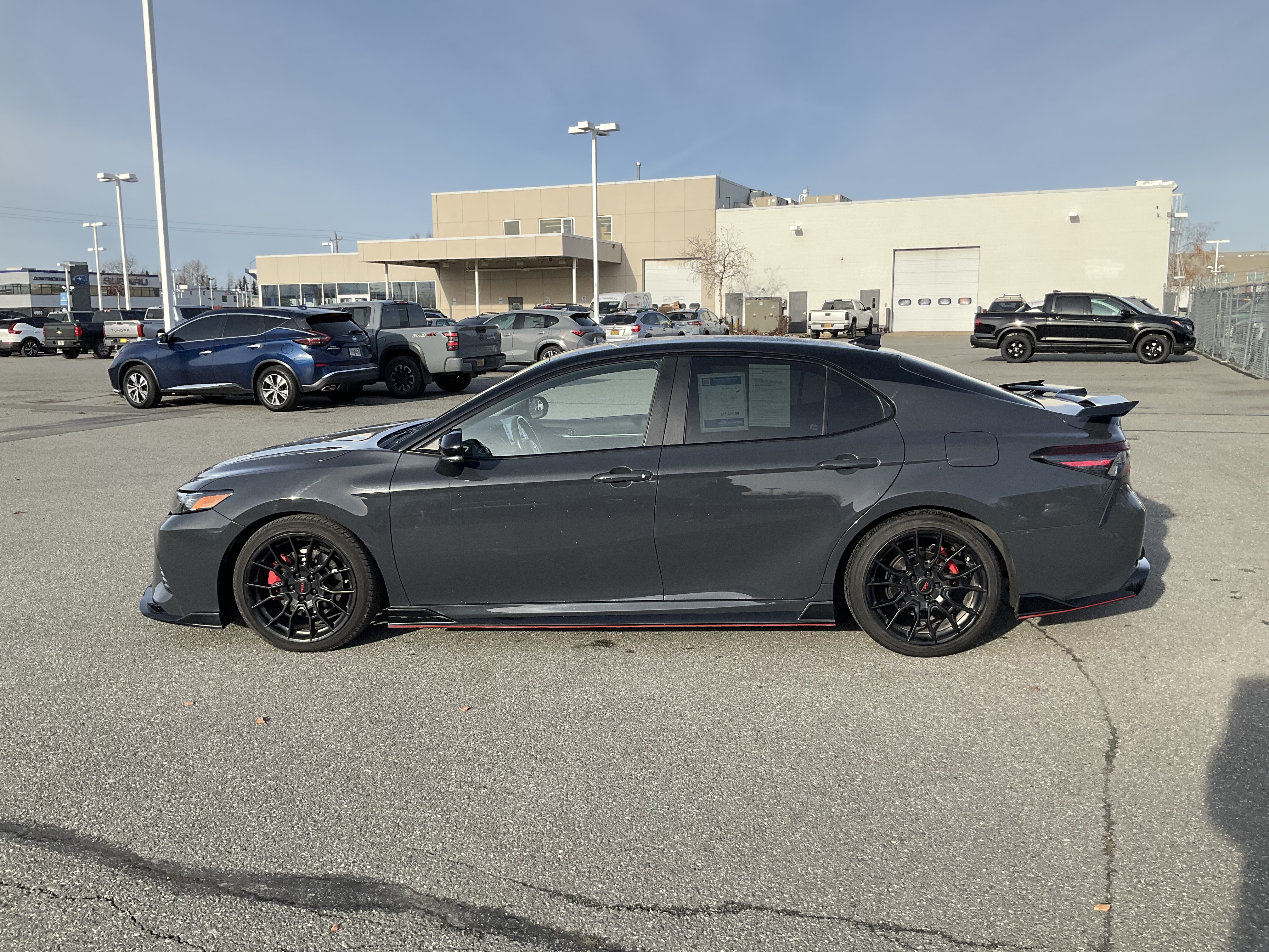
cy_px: 476
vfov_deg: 48.2
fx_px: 1063
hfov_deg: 61.7
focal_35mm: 29
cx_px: 634
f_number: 1.8
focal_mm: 3
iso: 25
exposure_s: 1/1577
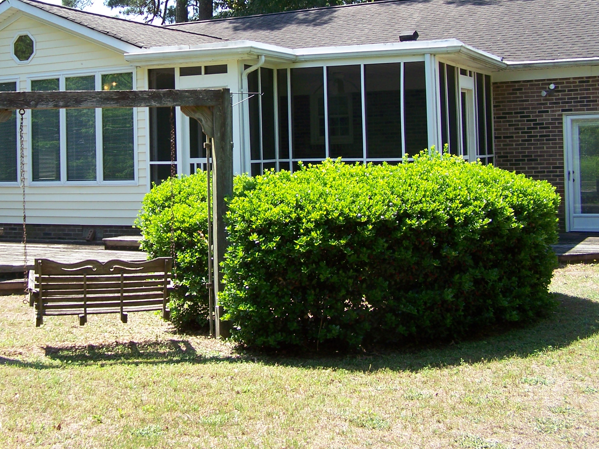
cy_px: 134
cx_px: 220
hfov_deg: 35.3
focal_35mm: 54
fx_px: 934
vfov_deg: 26.8
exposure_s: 1/250
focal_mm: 6.3
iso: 64
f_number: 2.8
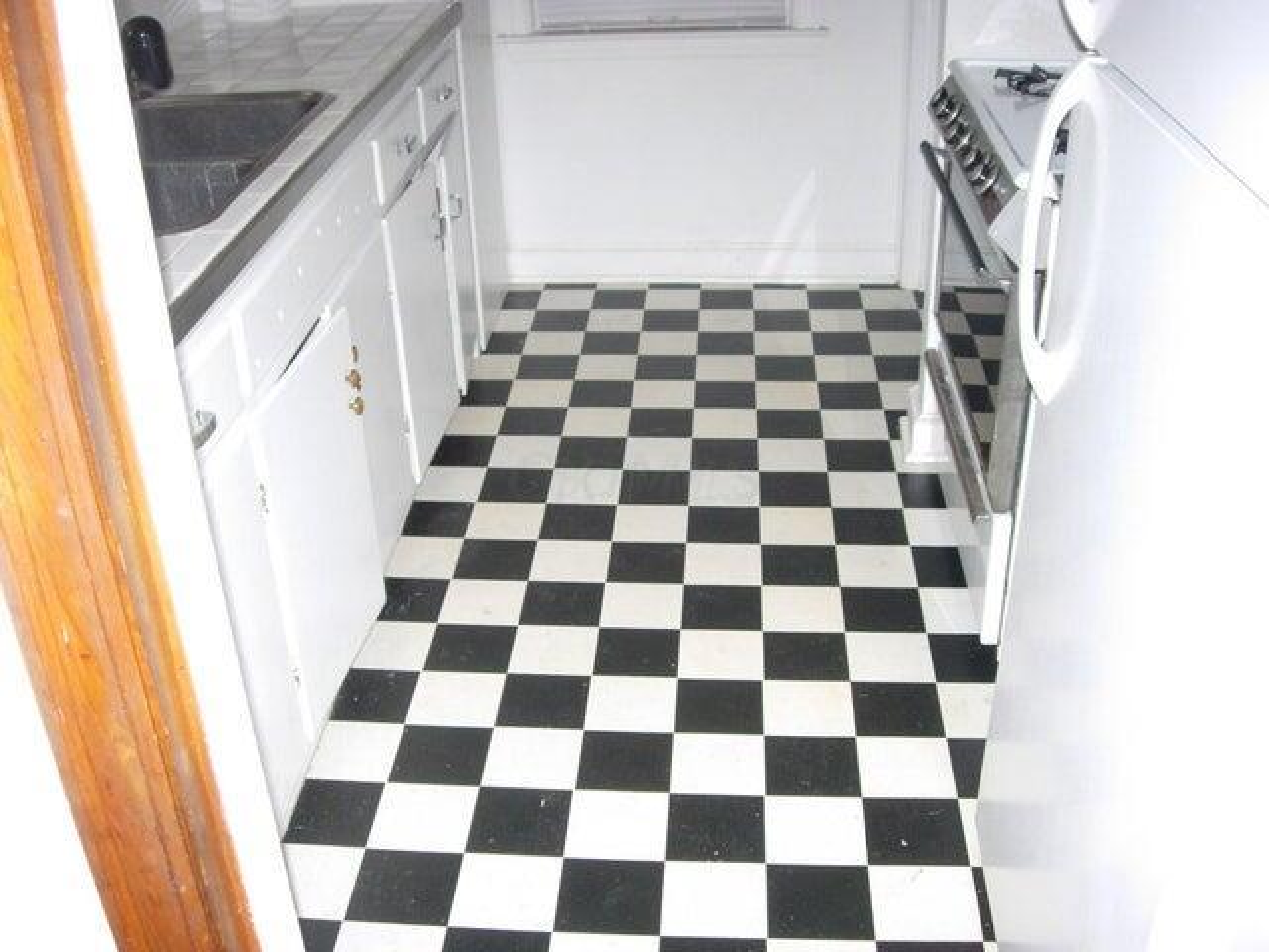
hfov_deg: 49.0
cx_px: 634
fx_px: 1393
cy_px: 476
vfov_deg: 37.7
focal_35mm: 38
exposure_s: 1/132
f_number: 2.8
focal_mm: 7.8
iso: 163
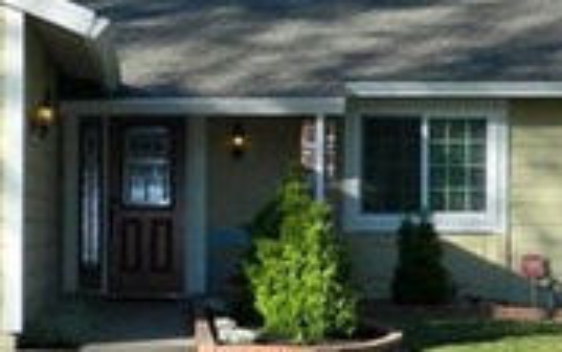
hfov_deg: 21.3
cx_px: 50
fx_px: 1456
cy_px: 226
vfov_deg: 13.8
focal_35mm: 95
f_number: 3.1
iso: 110
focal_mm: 4.5
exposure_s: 1/1000
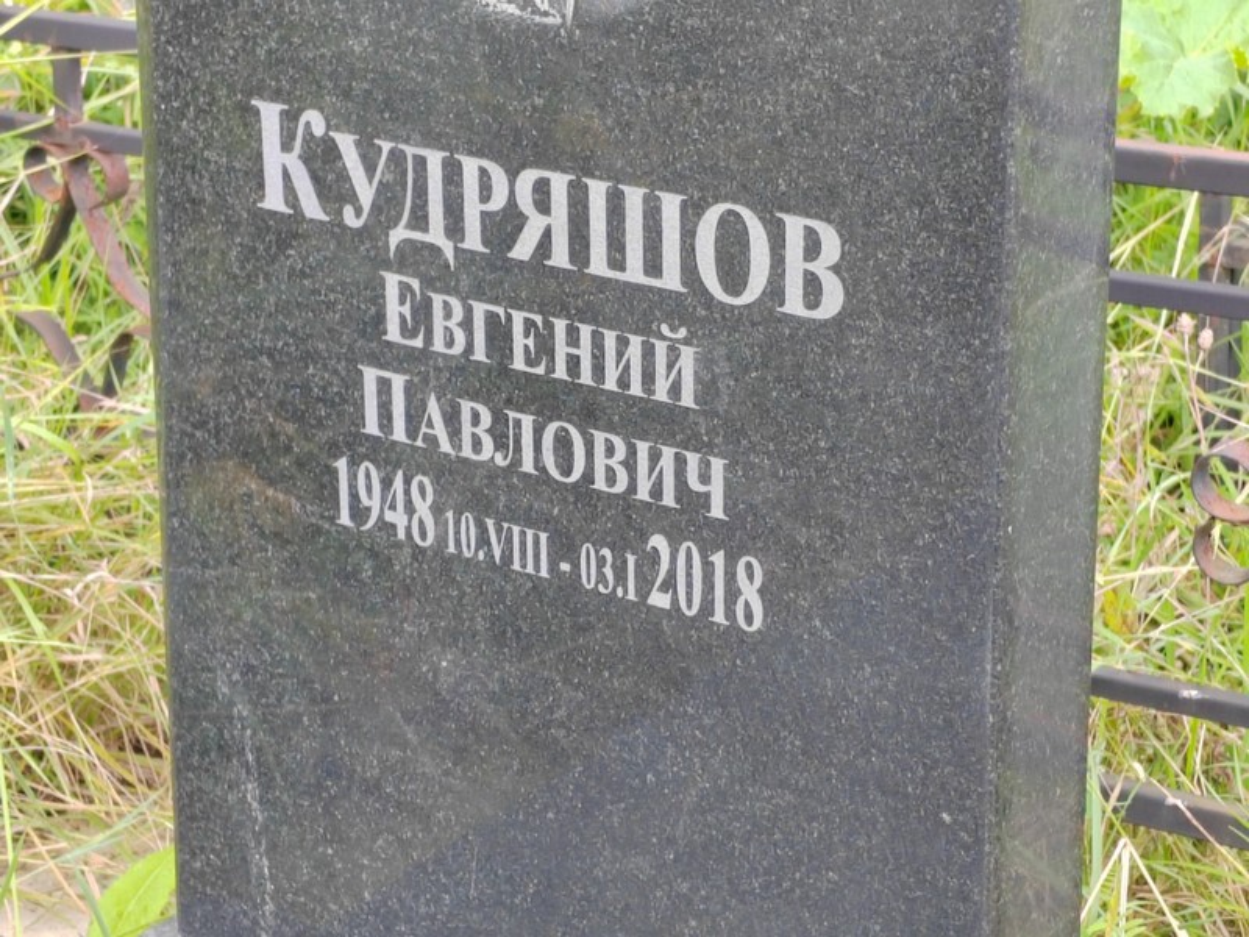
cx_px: 624
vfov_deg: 15.4
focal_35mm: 96
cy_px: 468
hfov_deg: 20.4
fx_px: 3464
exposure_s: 1/120
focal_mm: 5.52
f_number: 1.9
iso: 100
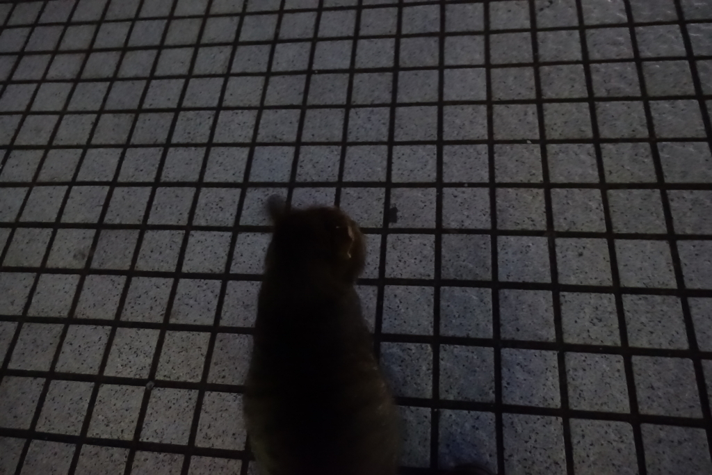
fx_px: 475
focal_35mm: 24
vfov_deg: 53.1
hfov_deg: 73.7
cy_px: 238
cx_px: 356
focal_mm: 8.8
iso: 6400
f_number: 1.8
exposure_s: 1/5
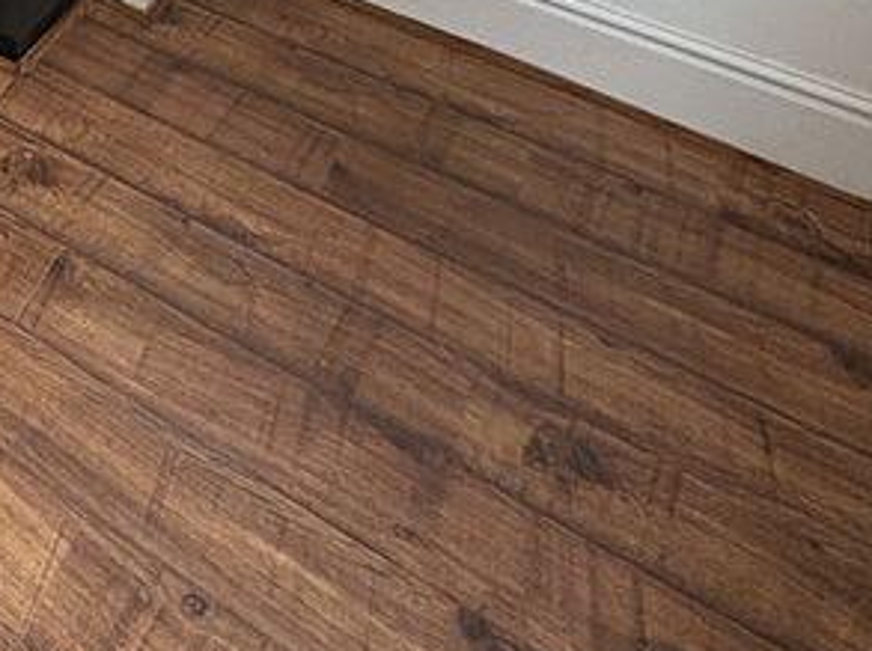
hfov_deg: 25.4
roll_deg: +0.0
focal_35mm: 49
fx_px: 1233
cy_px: -458
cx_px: -533
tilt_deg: -15.8
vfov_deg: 21.6
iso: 125
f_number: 2.2
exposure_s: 1/100
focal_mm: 2.22
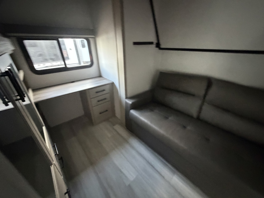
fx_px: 107
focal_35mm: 14
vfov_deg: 85.7
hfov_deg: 102.1
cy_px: 99
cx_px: 132
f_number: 2.2
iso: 1250
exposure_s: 1/42
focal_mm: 2.22
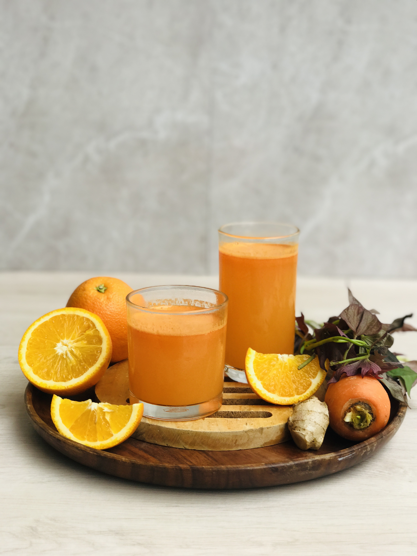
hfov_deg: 25.7
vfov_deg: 33.8
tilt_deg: -14.3
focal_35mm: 57
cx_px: 208
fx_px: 916
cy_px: 278
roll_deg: -0.4
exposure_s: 1/207
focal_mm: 6.6
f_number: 2.8
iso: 20
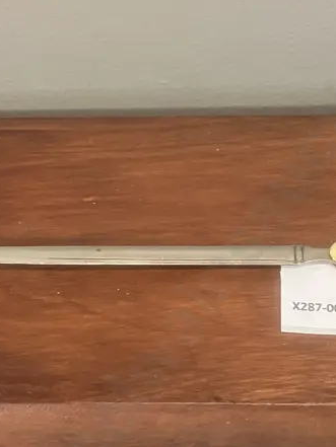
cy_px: 256
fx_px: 841
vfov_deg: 29.8
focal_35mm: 65
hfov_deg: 22.5
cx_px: 237
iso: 250
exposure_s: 1/33
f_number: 1.8
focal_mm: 3.99
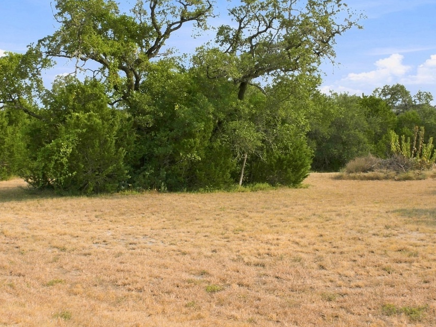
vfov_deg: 27.5
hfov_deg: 36.2
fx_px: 667
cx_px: 212
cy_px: 134
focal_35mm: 53
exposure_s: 1/800
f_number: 10
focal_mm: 28
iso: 800
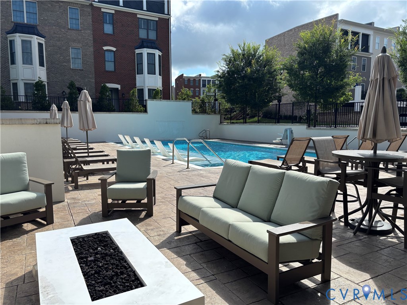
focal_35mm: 26
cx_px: 204
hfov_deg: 67.3
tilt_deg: -6.2
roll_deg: -0.6
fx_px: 306
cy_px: 152
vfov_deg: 53.1
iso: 50
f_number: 1.6
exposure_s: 1/3021
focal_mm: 5.96
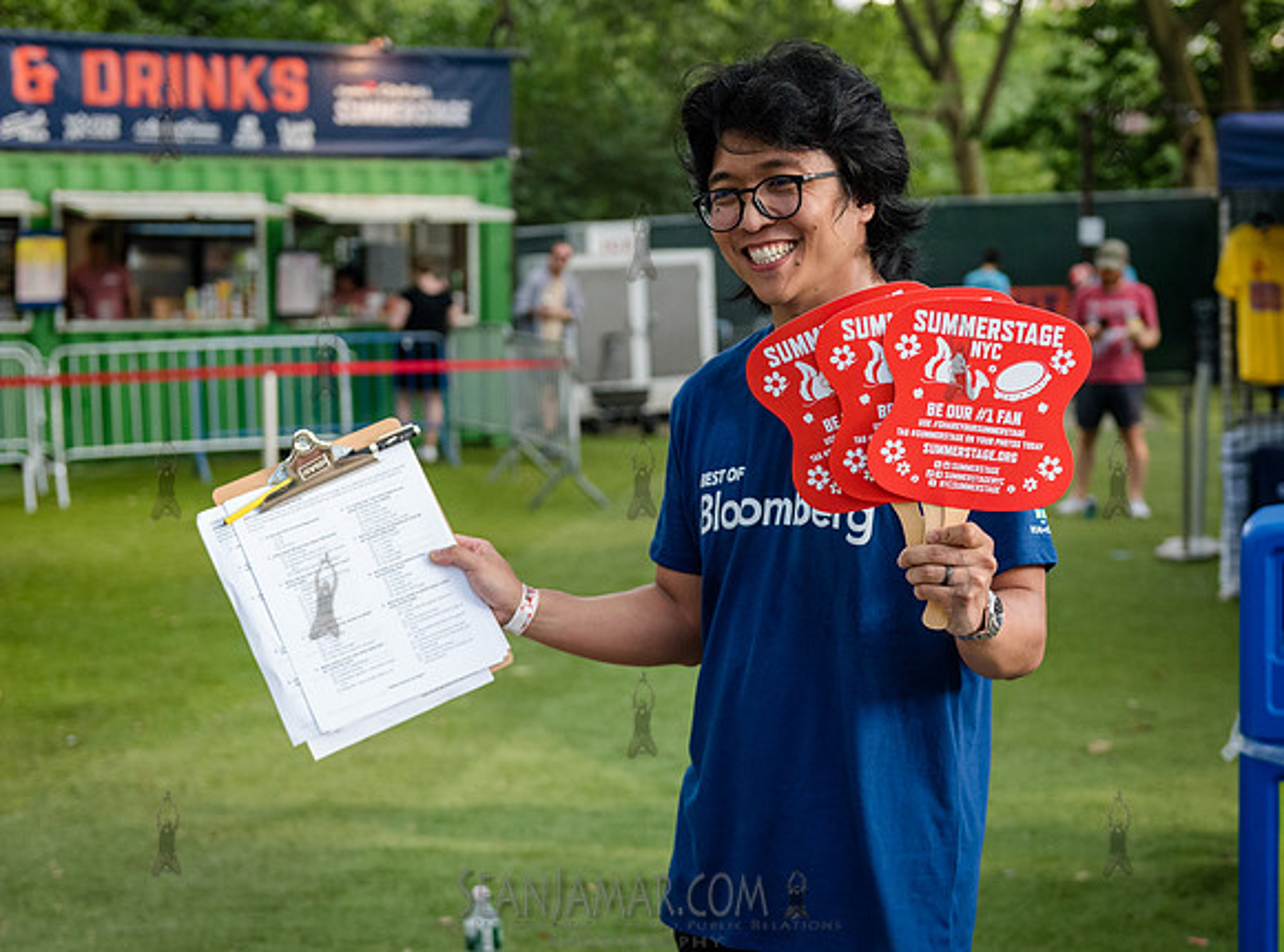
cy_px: 508
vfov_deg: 24.4
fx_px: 2201
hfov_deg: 32.4
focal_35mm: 60
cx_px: 762
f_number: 3.2
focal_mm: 52
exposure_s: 1/1250
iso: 2000
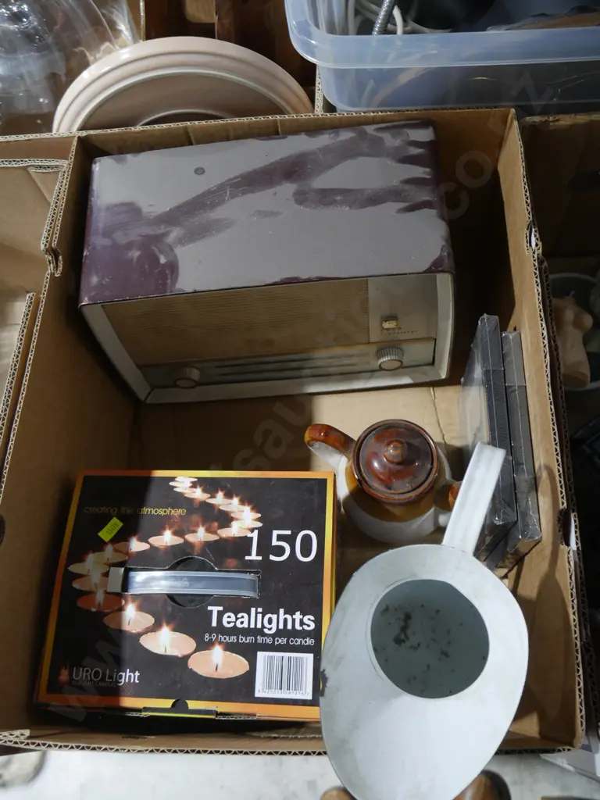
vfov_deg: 60.0
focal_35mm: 30
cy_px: 400
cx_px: 300
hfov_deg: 46.8
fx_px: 693
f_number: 3.6
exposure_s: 1/60
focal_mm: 15
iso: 1000
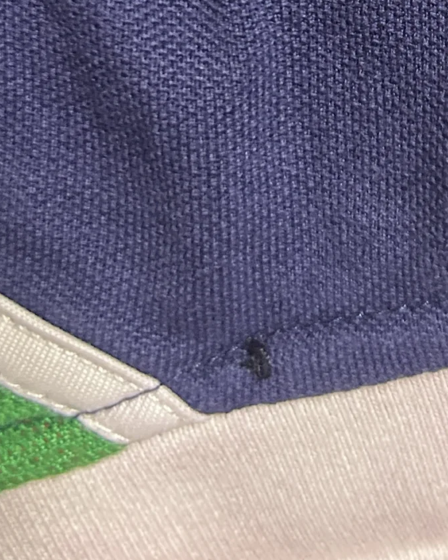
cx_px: 496
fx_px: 1276
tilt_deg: -69.6
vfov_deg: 22.9
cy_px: -101
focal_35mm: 77
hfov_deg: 19.1
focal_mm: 5.7
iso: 250
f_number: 1.5
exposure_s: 1/50
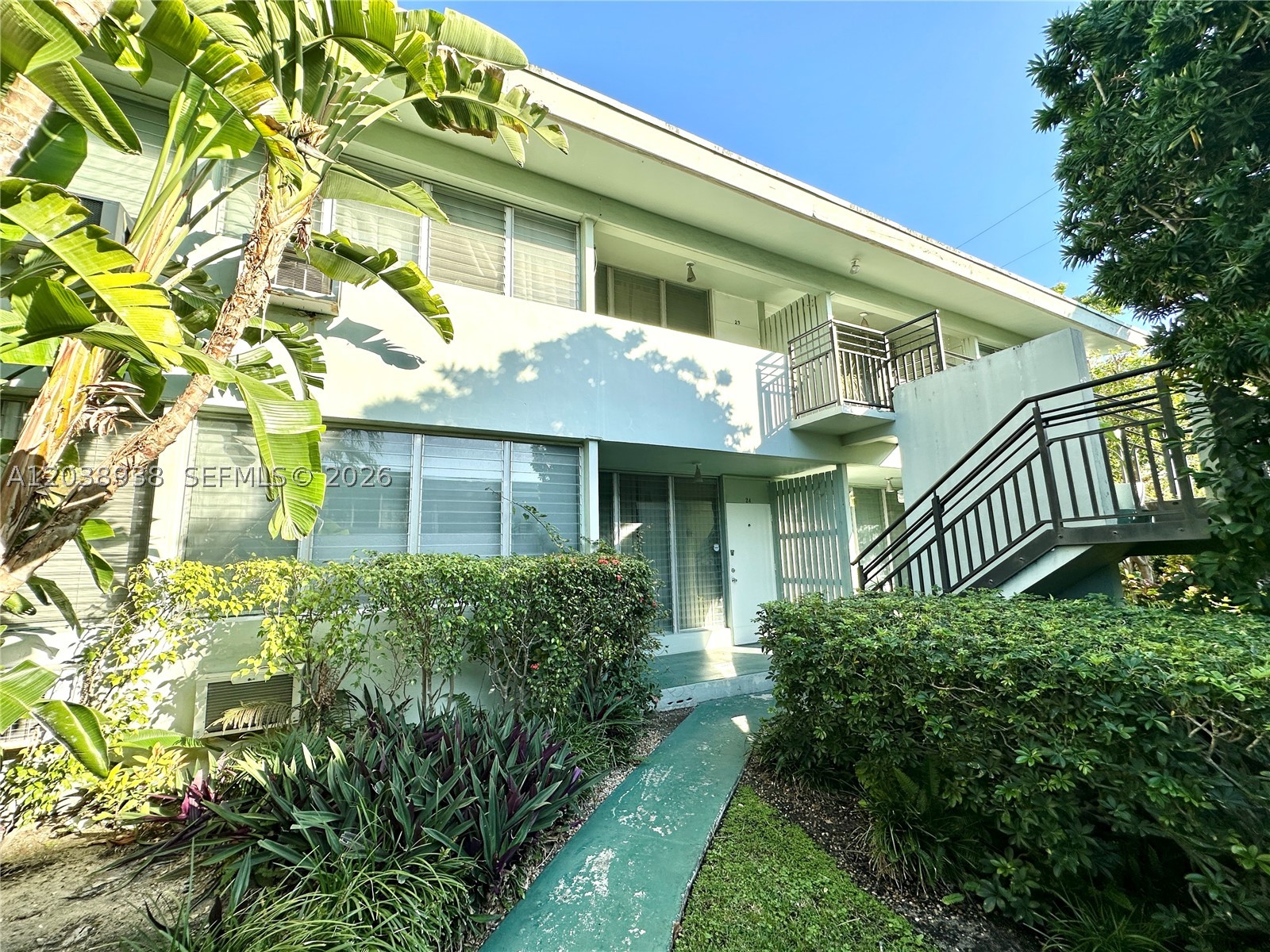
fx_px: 514
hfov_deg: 102.1
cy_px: 476
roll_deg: +1.1
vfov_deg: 85.7
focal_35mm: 14
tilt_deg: +9.2
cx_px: 635
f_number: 2.2
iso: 40
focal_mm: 2.22
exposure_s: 1/564
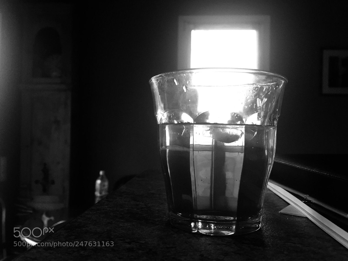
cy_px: 130
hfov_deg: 61.7
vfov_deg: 48.2
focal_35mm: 29
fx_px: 292
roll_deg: -0.5
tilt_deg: +1.2
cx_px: 174
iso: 64
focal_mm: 4.15
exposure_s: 1/33
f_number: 2.2
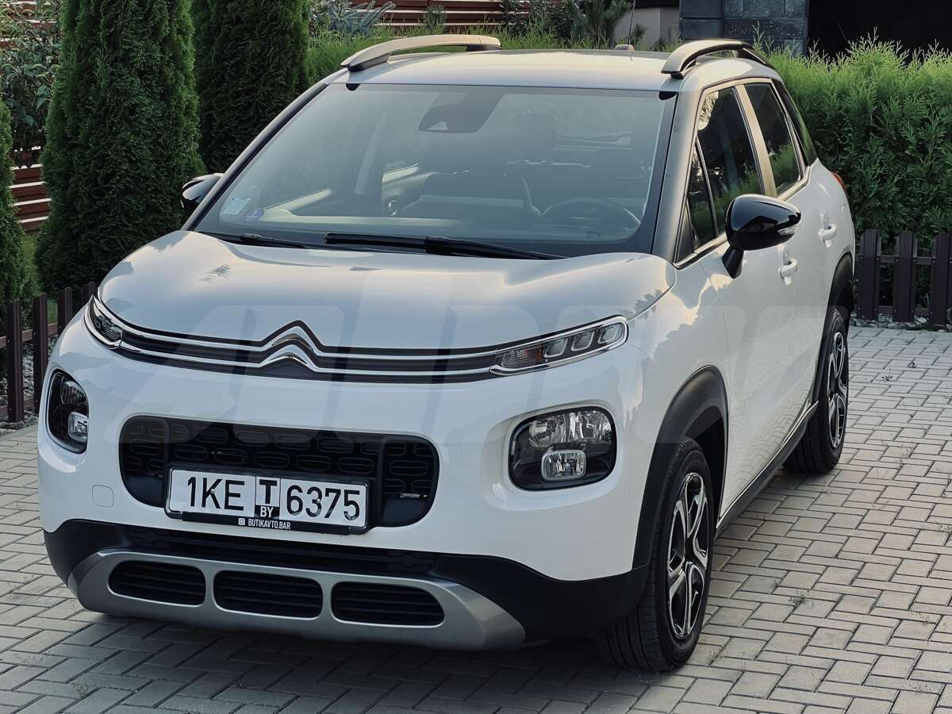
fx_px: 2118
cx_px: 476
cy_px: 357
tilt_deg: -8.6
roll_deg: -1.1
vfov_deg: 19.1
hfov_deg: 25.3
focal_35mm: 77
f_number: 2.8
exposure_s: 1/99
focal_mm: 9
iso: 64
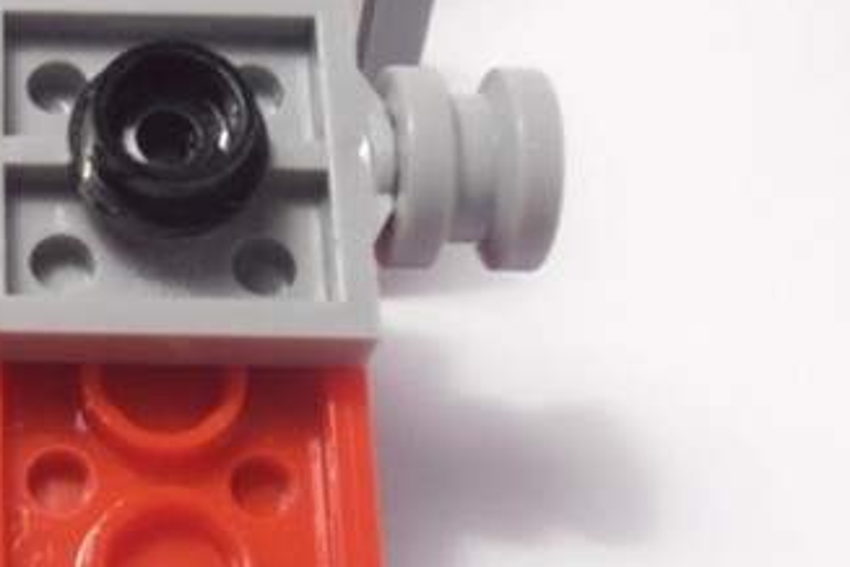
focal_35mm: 106
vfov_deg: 12.9
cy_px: 202
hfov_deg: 18.3
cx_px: -179
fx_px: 2503
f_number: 3.9
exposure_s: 1/50
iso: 80
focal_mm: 6.61
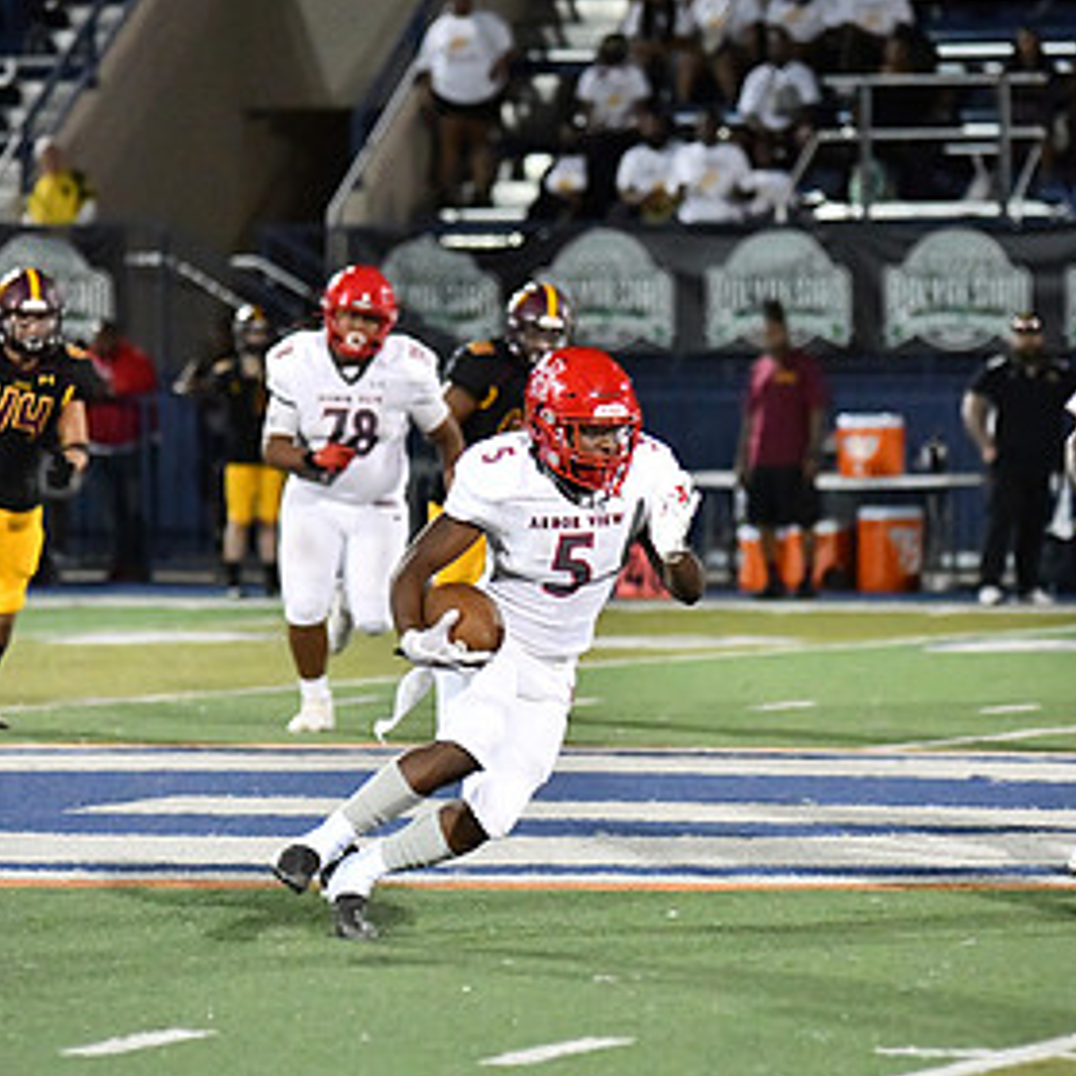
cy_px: 465
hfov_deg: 6.6
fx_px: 9319
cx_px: 555
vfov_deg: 6.6
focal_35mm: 265
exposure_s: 1/3200
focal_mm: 150
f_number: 2.8
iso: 12800
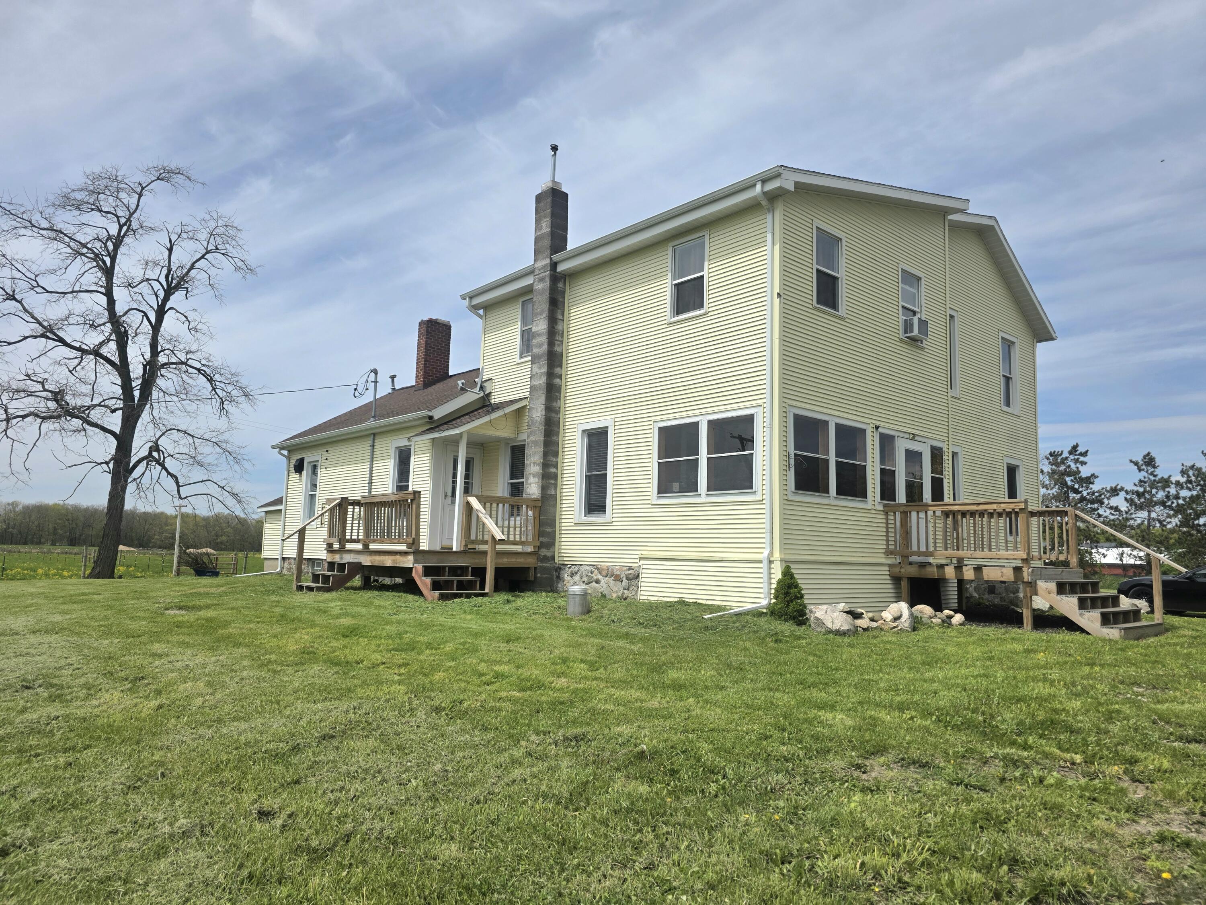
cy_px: 452
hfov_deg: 73.9
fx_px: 801
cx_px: 603
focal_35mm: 23
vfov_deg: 58.9
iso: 50
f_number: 1.7
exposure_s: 1/10000
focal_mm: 6.3
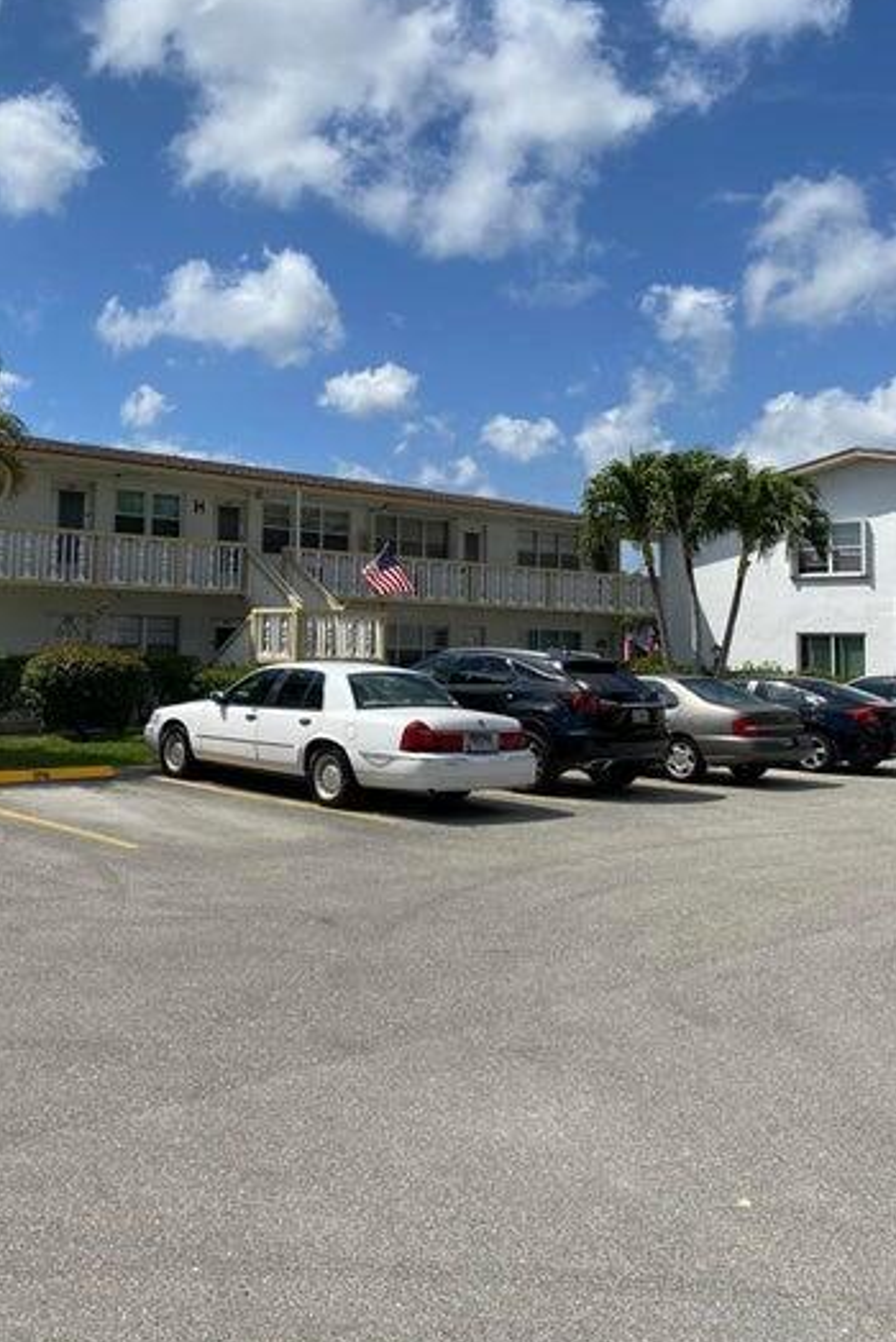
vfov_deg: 56.9
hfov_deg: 39.4
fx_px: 1230
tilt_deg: +3.7
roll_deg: -0.9
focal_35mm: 33
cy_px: 556
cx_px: 284
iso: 32
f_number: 1.8
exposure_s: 1/5495
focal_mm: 4.25
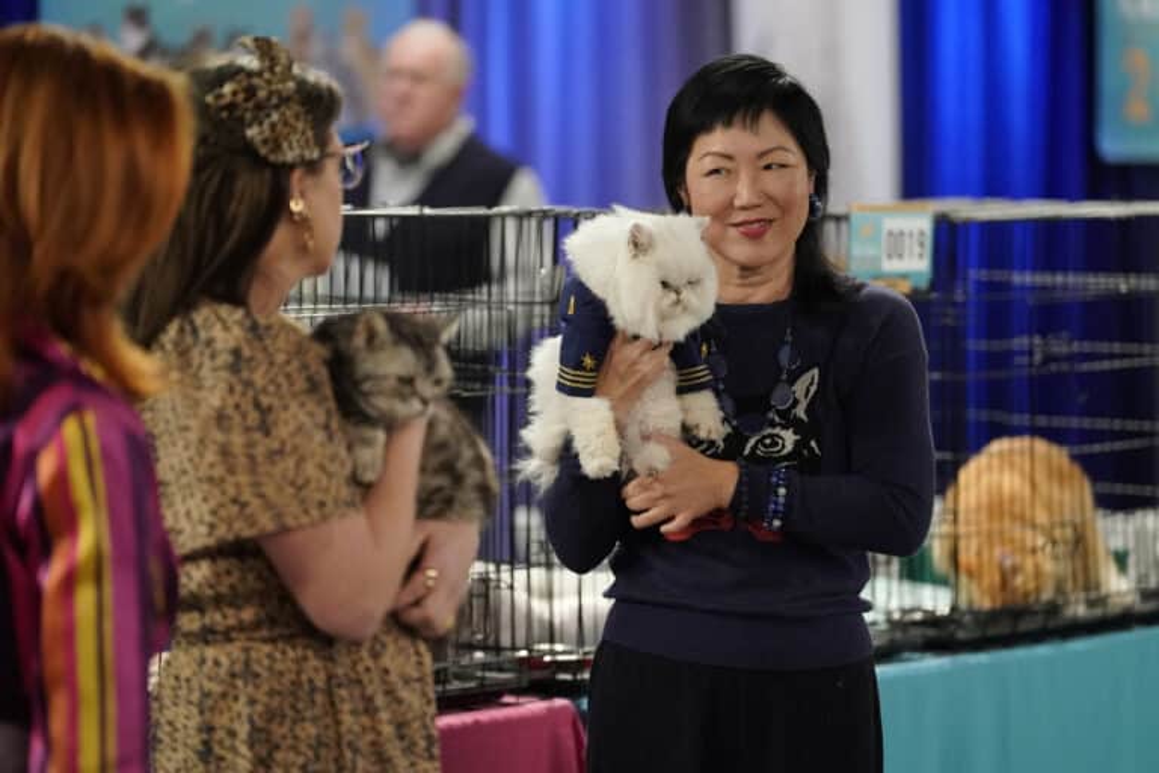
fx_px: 4925
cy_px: 386
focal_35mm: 153
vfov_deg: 9.0
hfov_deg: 13.4
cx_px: 580
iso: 10000
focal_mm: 153
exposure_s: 1/200
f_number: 2.8
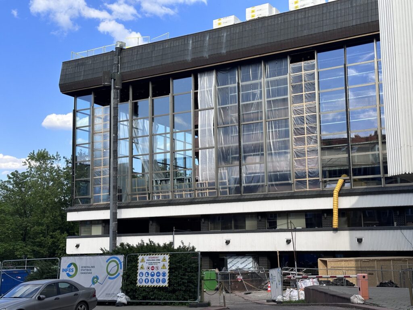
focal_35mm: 48
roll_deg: +0.9
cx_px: 206
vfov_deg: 30.3
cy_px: 155
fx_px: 573
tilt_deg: +7.9
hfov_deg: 39.7
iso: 64
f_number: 1.78
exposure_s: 1/2252
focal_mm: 6.86
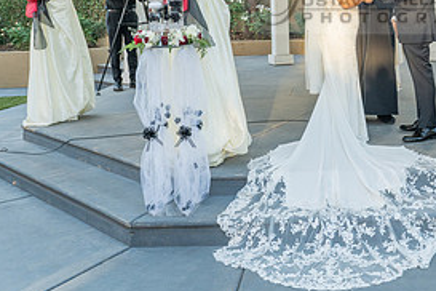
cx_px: 337
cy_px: -11
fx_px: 678
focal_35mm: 56
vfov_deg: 23.0
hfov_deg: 34.7
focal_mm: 24
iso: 500
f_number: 7.1
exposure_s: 1/200
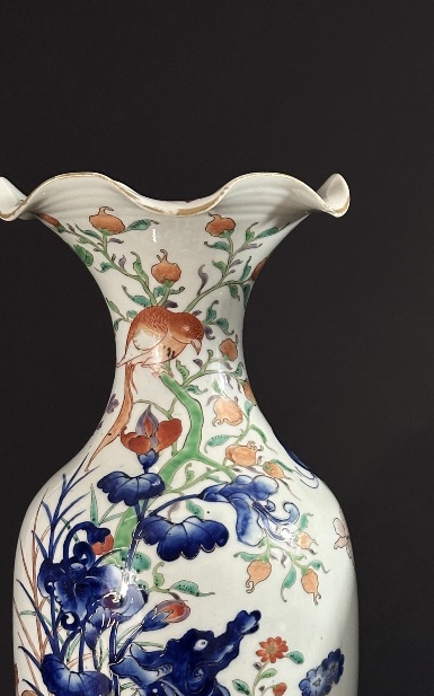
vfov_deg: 20.9
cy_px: 487
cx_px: 445
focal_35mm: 99
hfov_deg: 13.0
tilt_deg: -7.0
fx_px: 1876
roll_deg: -0.6
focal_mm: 6.86
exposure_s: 1/50
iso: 100
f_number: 1.78
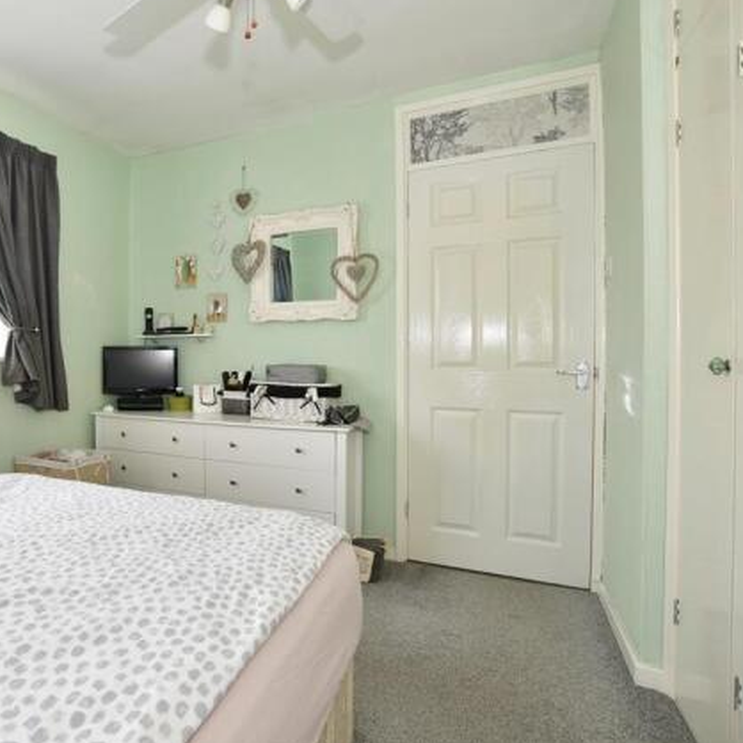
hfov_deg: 69.8
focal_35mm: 20
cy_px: 360
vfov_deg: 74.8
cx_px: 185
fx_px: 486
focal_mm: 10
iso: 160
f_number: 5.6
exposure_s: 1/13
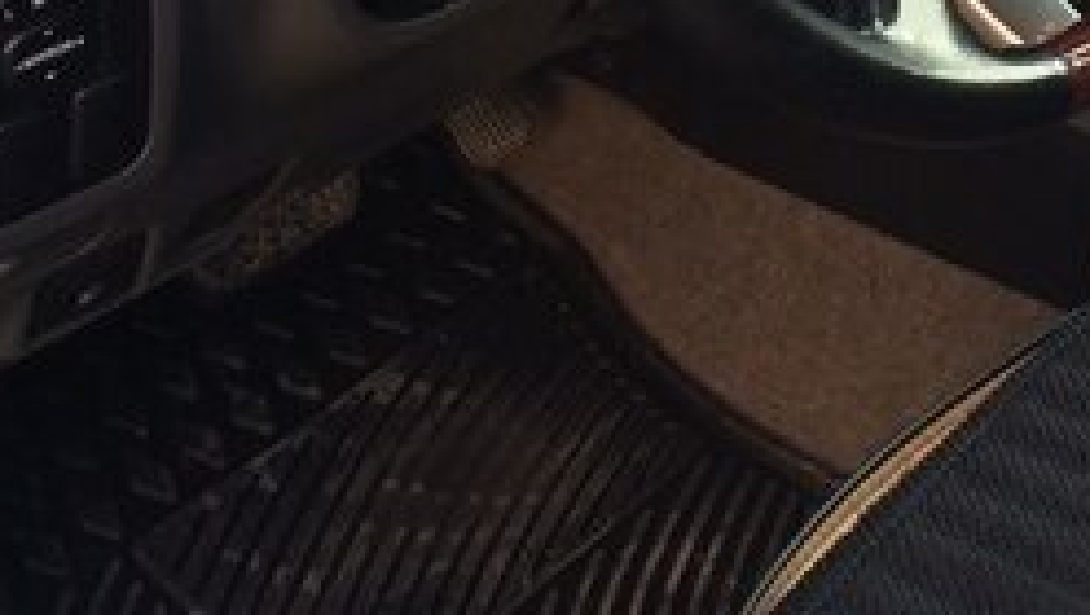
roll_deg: -3.7
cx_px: 1112
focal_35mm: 84
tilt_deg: -18.7
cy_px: -406
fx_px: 2430
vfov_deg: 13.3
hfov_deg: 24.1
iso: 32
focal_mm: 4.15
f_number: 2.2
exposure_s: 1/50
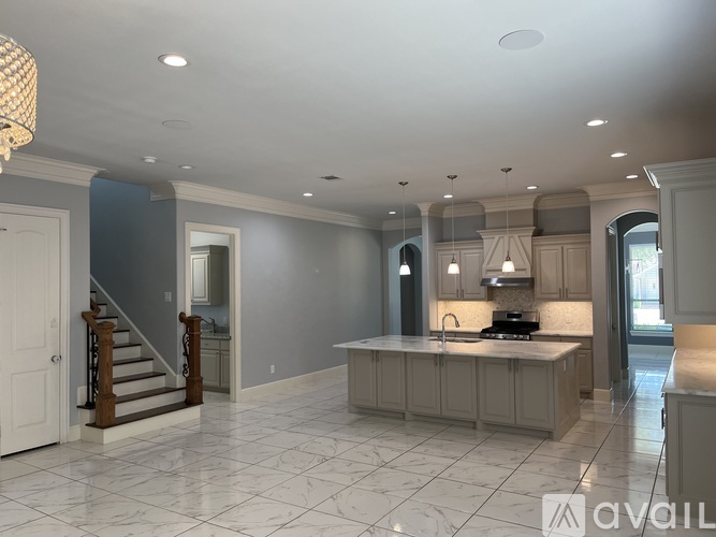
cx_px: 358
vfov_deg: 53.0
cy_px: 268
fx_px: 538
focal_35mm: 26
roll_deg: +0.8
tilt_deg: +0.9
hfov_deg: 67.3
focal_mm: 5.1
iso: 80
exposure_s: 1/120
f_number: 1.6
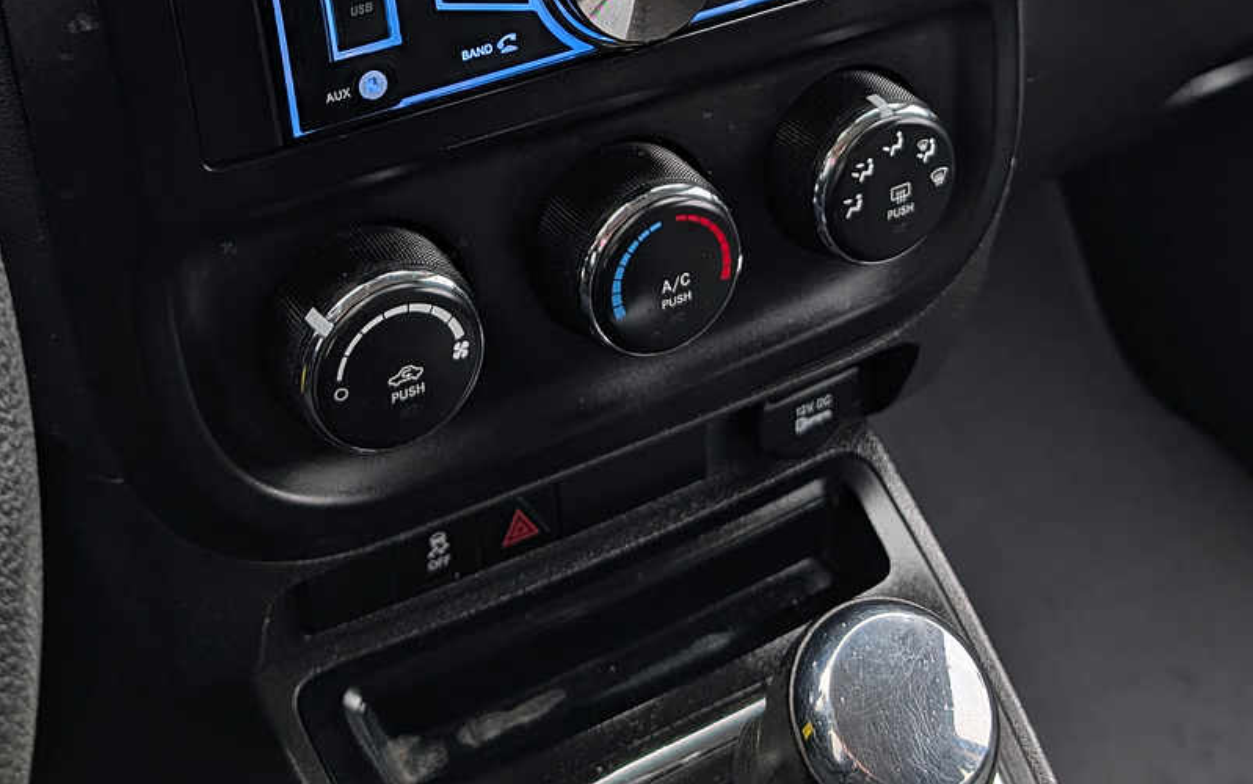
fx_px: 1742
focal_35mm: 51
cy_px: -114
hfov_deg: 39.6
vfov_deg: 23.5
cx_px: 601
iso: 23
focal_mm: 6.9
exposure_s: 1/161
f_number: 1.68
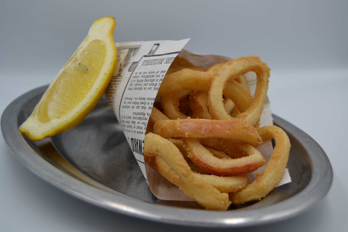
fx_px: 493
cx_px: 174
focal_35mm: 51
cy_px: 116
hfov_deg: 38.9
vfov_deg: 26.5
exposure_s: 1/125
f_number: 5.6
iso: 100
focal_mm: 34
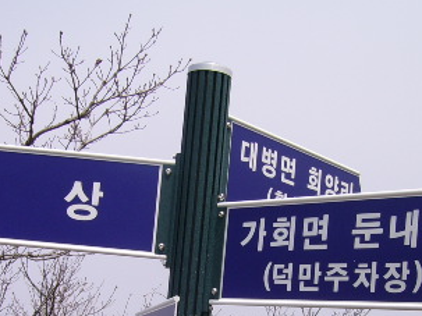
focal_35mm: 74
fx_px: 902
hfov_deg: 26.3
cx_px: 195
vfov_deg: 19.5
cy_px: 287
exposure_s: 1/545
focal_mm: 5.95
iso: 50
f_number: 5.8
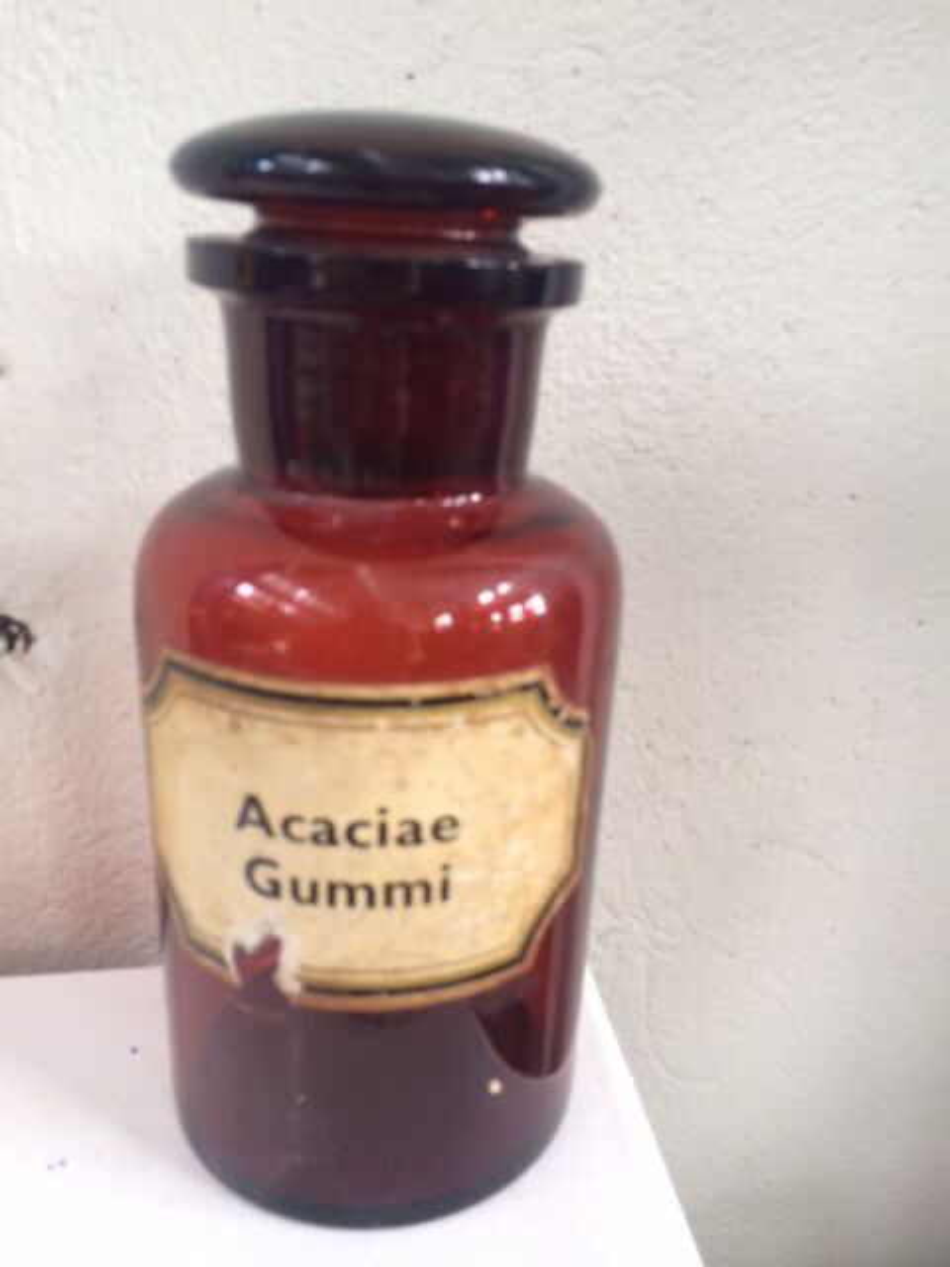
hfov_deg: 48.2
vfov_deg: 61.7
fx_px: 1061
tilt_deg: -19.1
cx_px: 475
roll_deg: +0.1
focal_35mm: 29
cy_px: 634
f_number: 2.2
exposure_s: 1/33
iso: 100
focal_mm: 4.15
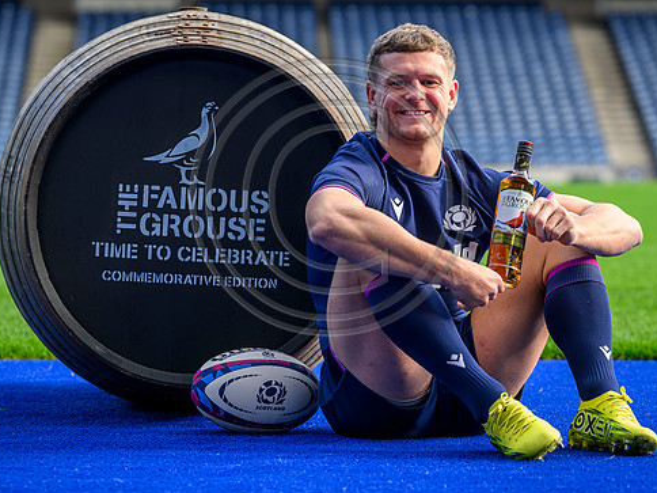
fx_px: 3720
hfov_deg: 10.1
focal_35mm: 196
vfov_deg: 7.6
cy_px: 166
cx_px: 447
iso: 250
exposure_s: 1/200
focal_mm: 130
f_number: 4
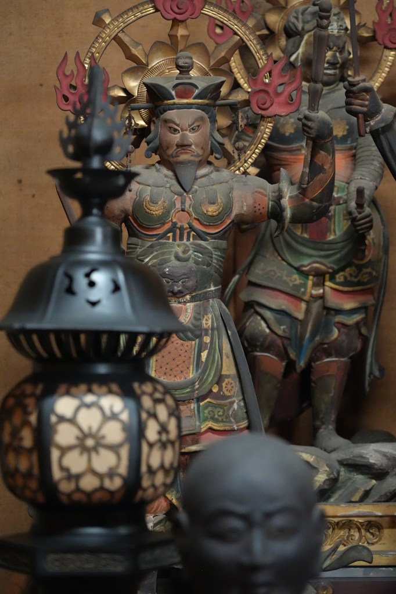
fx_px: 1734
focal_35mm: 105
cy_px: 297
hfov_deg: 13.0
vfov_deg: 19.5
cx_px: 198
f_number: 4
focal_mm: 105
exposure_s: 1/80
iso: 12800
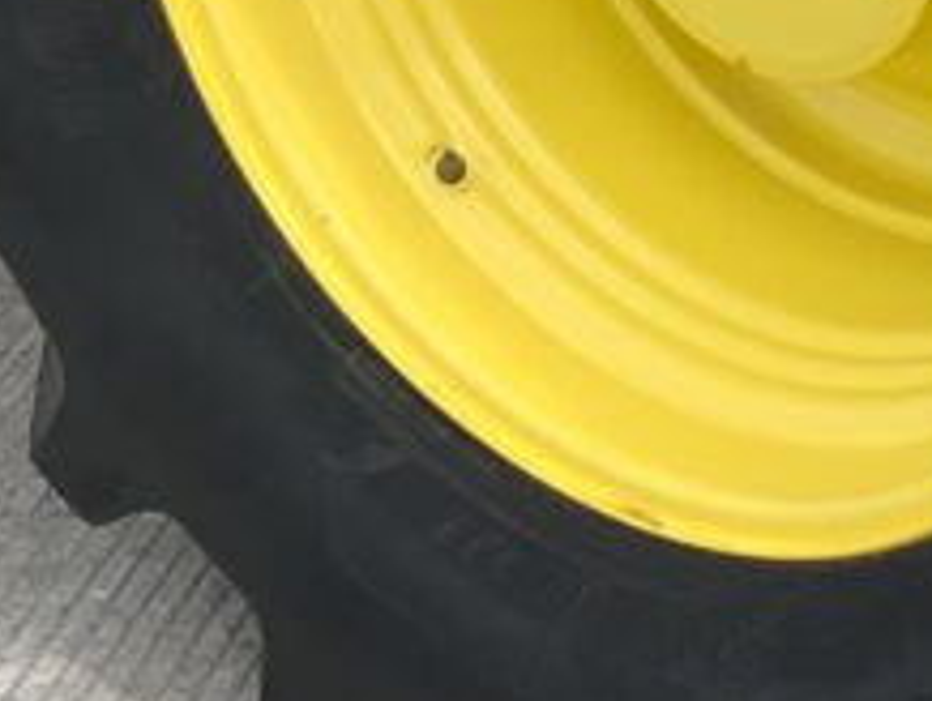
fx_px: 3666
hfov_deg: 13.9
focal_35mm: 136
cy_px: -201
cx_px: 1197
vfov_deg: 10.7
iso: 16
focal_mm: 3
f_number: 1.8
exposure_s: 1/556
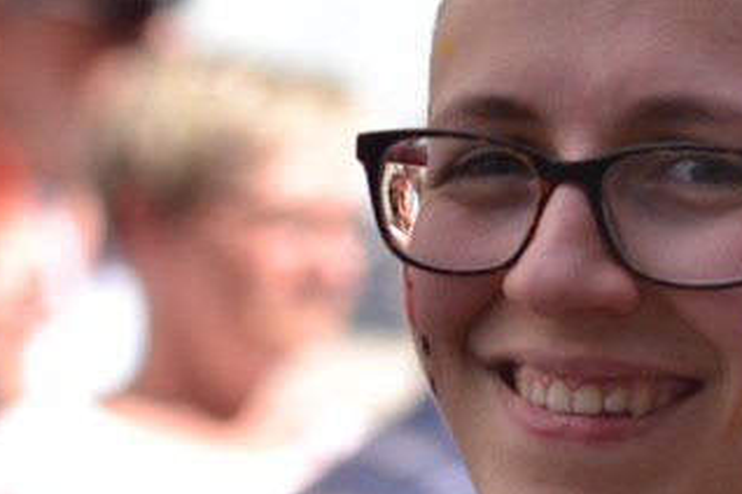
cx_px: 434
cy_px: 383
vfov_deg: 3.6
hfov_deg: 5.3
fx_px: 7976
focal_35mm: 387
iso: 100
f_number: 3.5
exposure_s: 1/400
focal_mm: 80
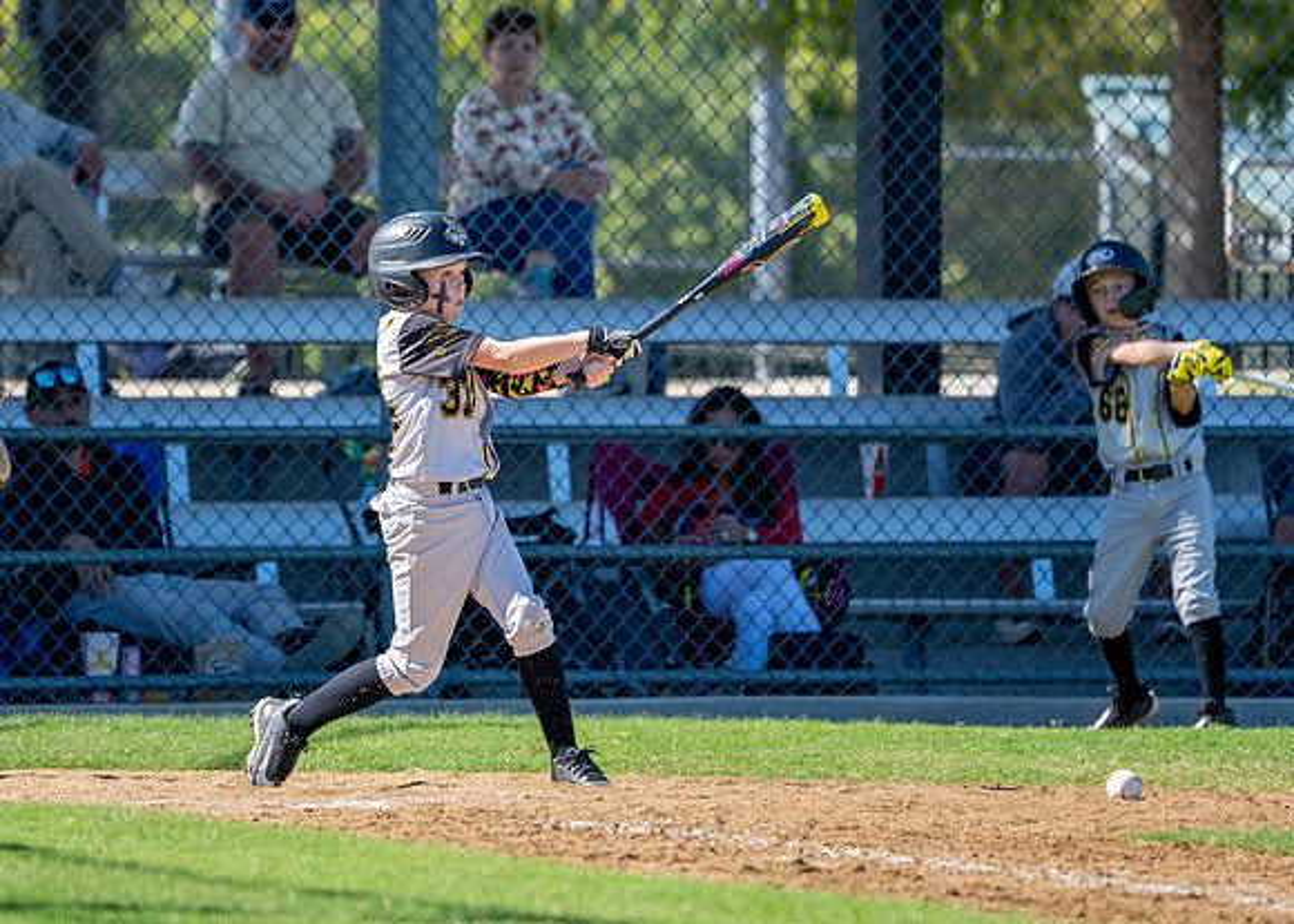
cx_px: 460
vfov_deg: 3.6
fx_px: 14580
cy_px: 395
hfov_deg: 5.1
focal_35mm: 397
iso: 1000
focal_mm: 288
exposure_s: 1/3200
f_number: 5.6
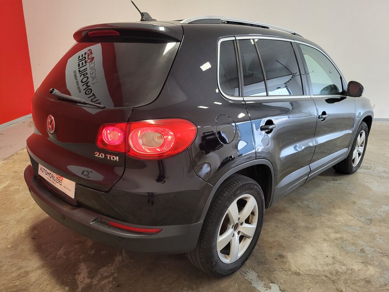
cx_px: 194
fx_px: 292
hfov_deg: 67.3
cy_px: 146
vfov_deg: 53.1
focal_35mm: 26
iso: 500
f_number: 1.8
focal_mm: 5.4
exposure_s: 1/50
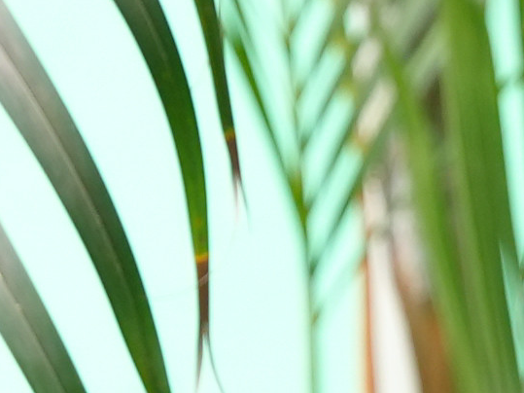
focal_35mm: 617
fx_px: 9338
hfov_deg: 3.2
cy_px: -485
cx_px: 1211
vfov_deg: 2.4
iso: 500
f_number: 3.5
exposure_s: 1/100
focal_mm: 50.3
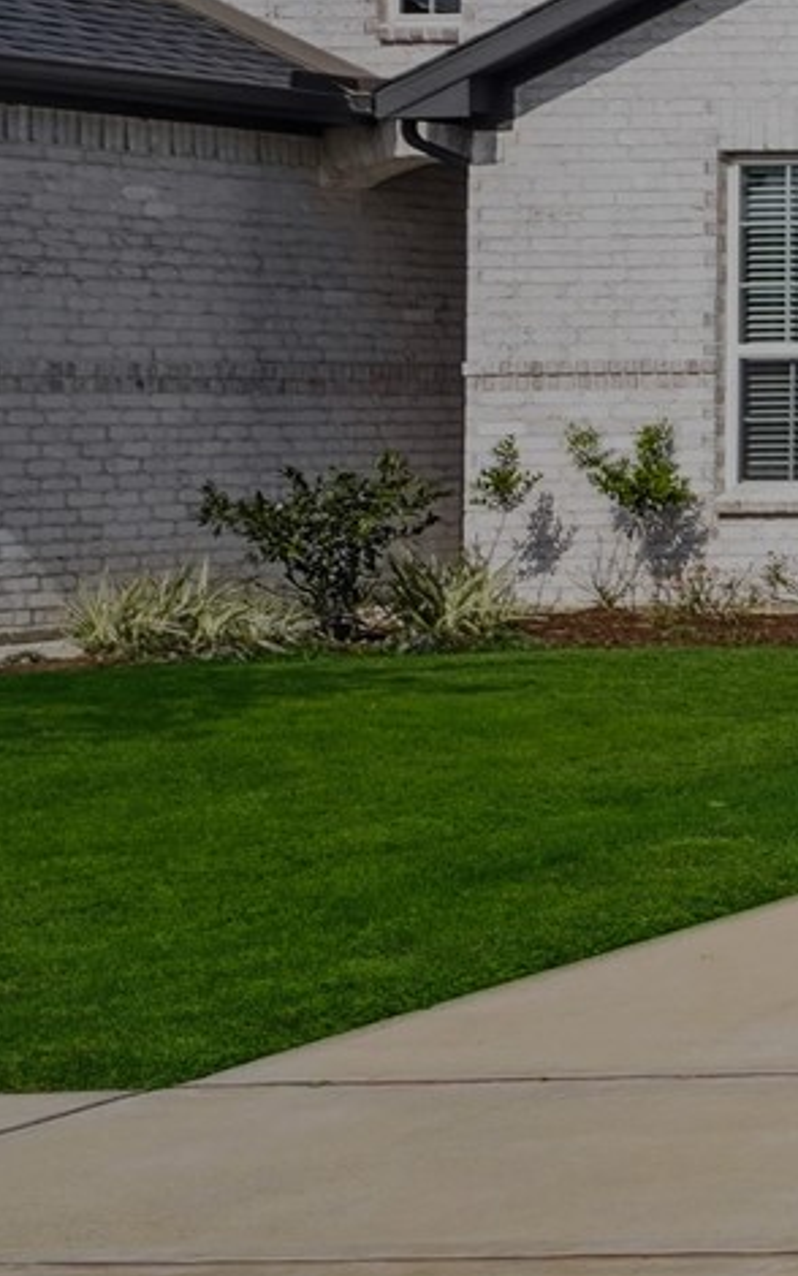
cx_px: 2839
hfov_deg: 8.4
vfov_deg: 18.3
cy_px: 329
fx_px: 3930
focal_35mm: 113
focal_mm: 24
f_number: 9
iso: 400
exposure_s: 1/1600
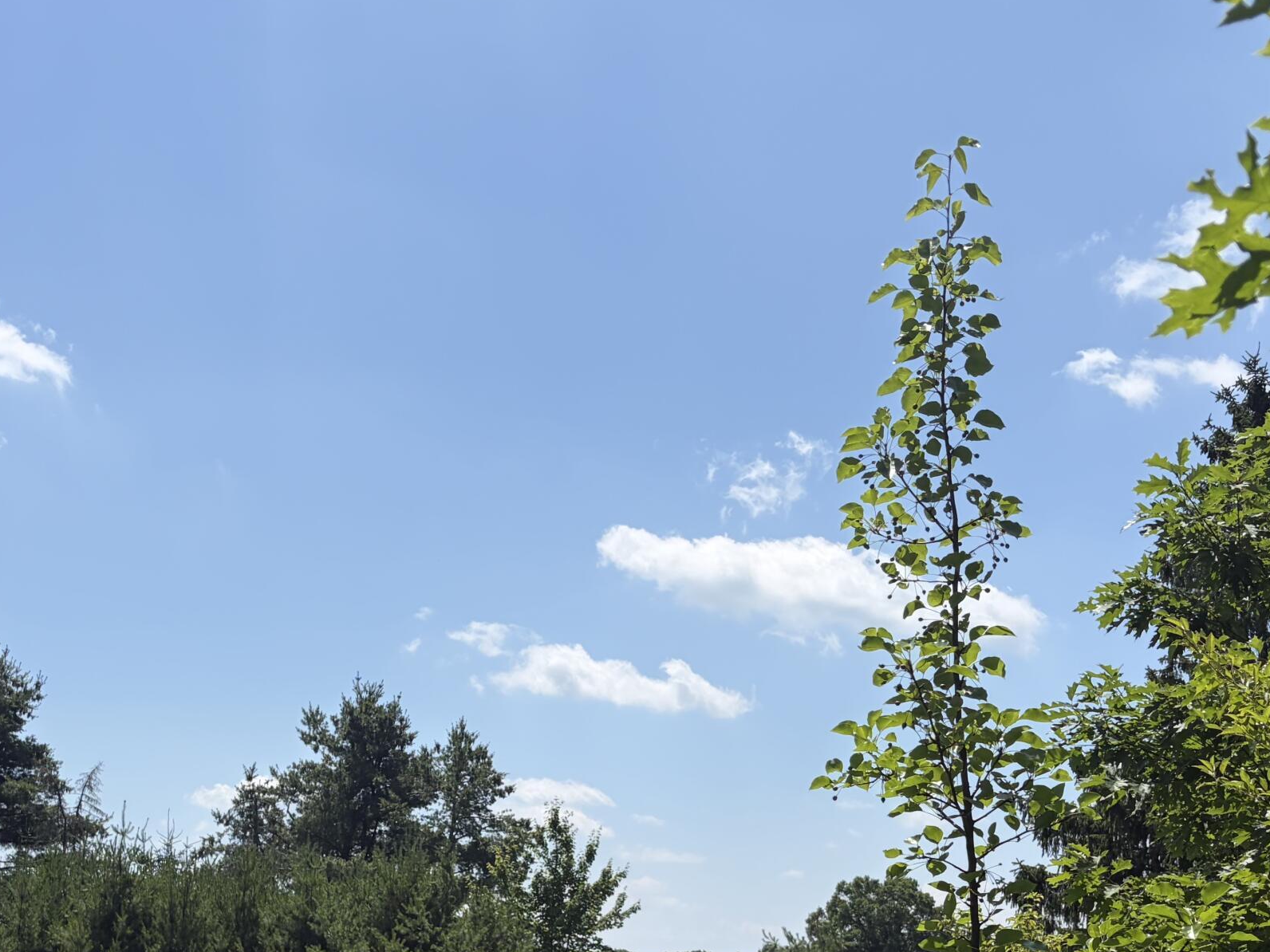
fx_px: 1798
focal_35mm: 49
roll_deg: -2.0
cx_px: 503
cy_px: 759
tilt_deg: +6.5
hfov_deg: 38.7
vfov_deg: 29.0
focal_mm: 5.96
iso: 50
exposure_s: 1/4950
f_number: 1.6
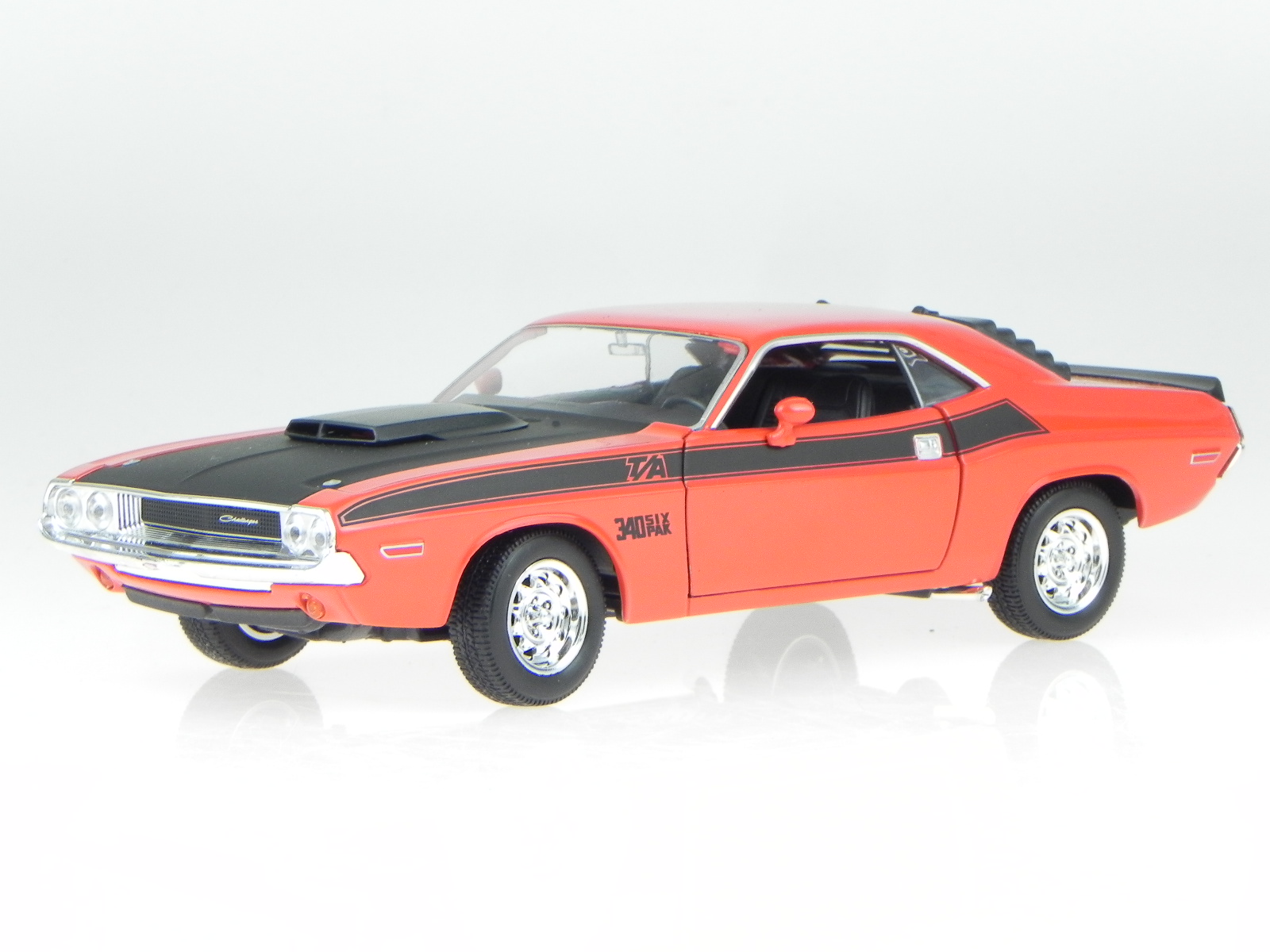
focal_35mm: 129
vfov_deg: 11.5
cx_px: 635
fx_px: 4733
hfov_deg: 15.3
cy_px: 476
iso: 223
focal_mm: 23
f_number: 8
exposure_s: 1/22
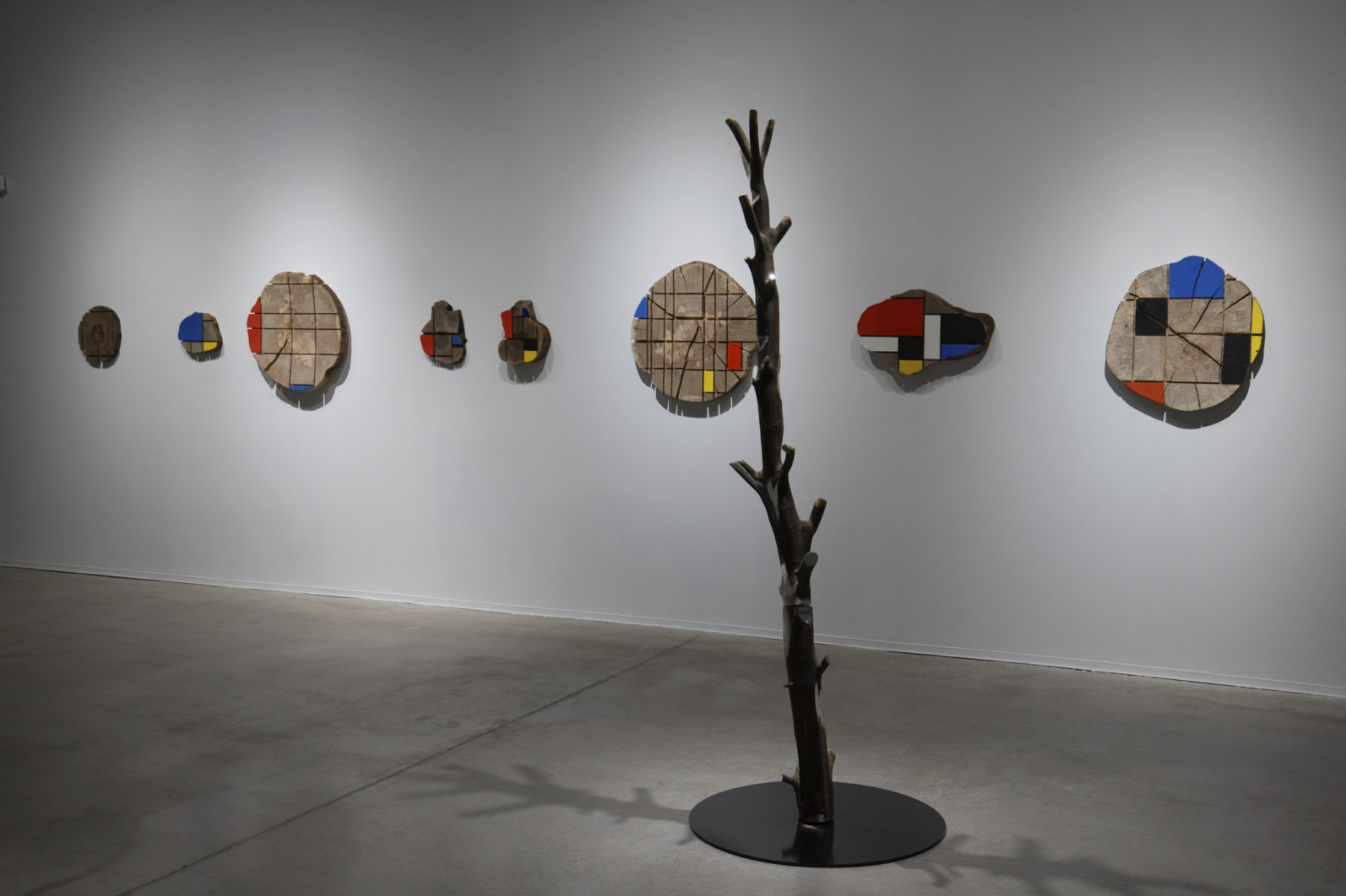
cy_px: 448
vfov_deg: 32.6
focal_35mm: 41
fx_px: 1532
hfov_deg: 47.4
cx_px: 673
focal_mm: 41
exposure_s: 1/100
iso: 400
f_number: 5
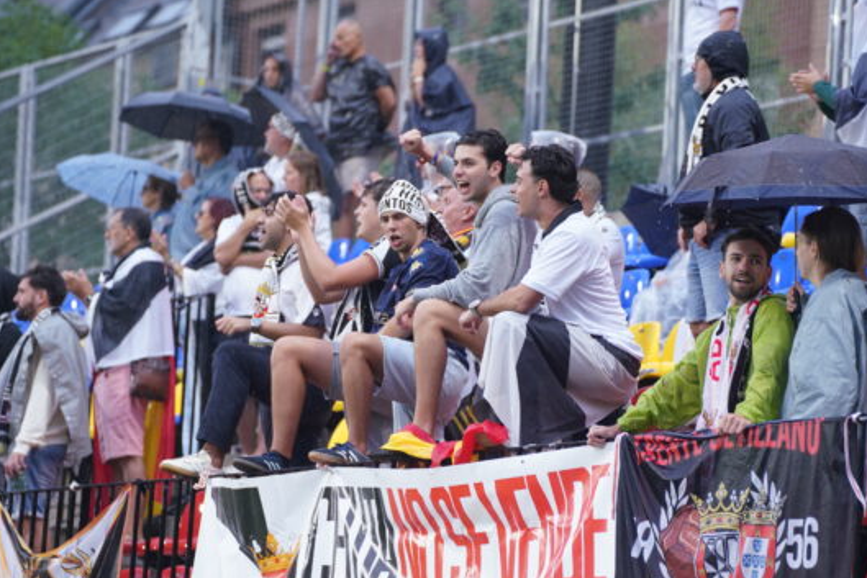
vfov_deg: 8.4
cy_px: 364
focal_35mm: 163
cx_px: 443
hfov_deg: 12.6
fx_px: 3926
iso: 1000
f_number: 2.8
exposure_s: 1/500
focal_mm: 115
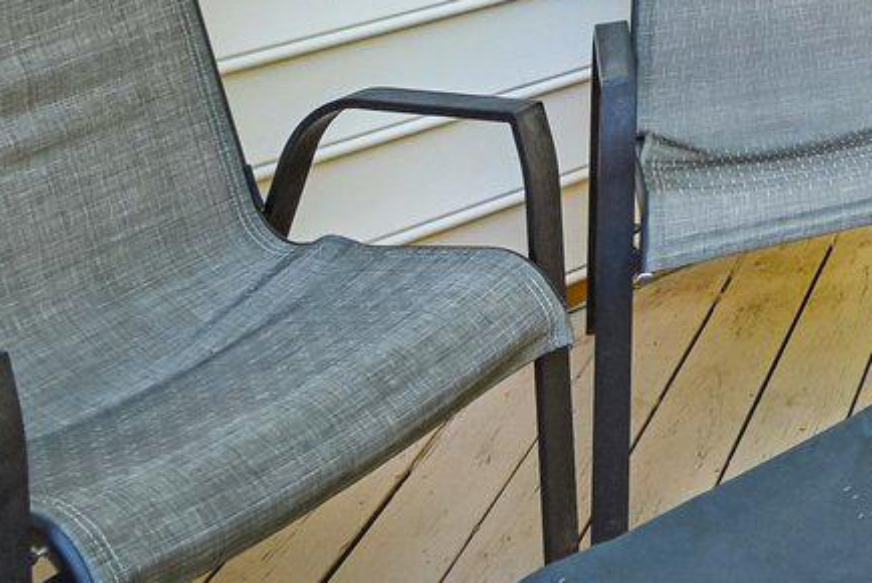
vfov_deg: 16.2
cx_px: 1465
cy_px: -570
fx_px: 1600
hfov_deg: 22.1
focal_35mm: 66
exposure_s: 1/60
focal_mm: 14
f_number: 8
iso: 100
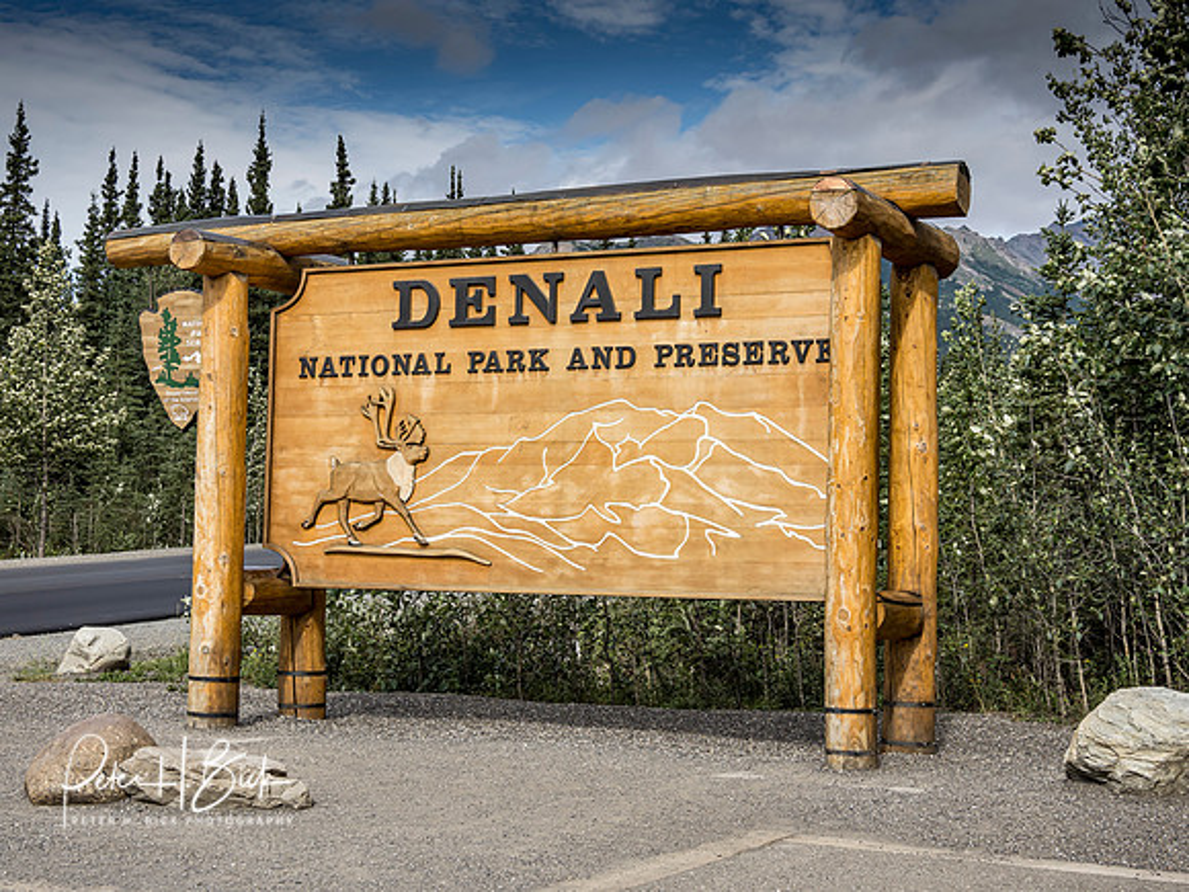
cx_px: 594
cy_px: 446
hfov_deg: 34.3
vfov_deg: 26.1
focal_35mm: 56
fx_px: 1924
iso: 250
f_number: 5.6
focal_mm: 28
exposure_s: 1/500
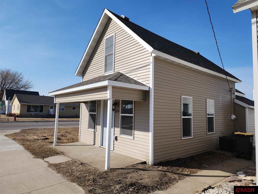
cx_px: 129
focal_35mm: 23
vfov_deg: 58.9
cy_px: 97
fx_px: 171
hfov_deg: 73.9
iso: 12
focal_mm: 6.4
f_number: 1.8
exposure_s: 1/1422
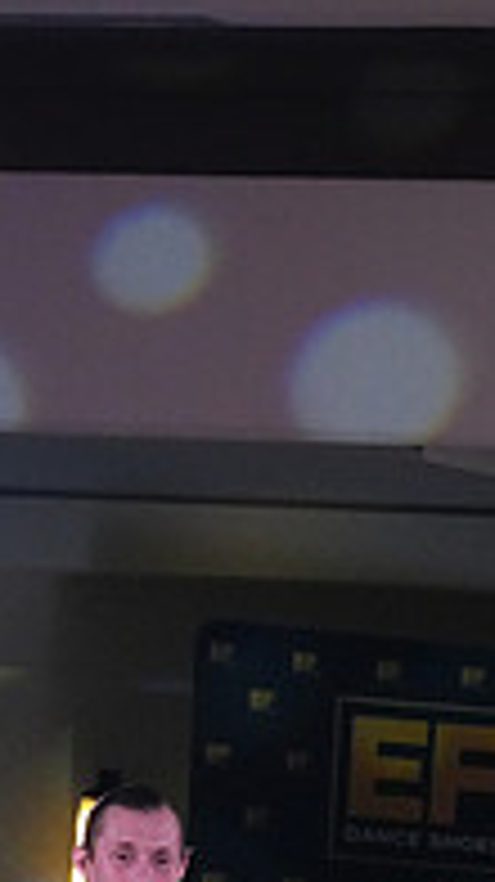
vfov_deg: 6.0
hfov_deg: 3.4
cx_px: 254
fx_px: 8275
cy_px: 1210
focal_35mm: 354
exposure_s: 1/400
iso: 8000
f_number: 6.3
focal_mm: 114
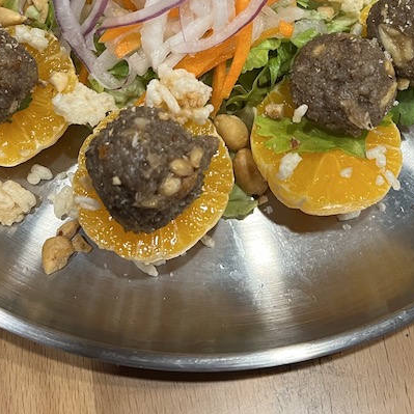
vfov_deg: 27.8
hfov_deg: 29.1
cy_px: 25
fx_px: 798
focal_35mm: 59
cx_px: 228
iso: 200
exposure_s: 1/60
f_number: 1.5
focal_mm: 5.7
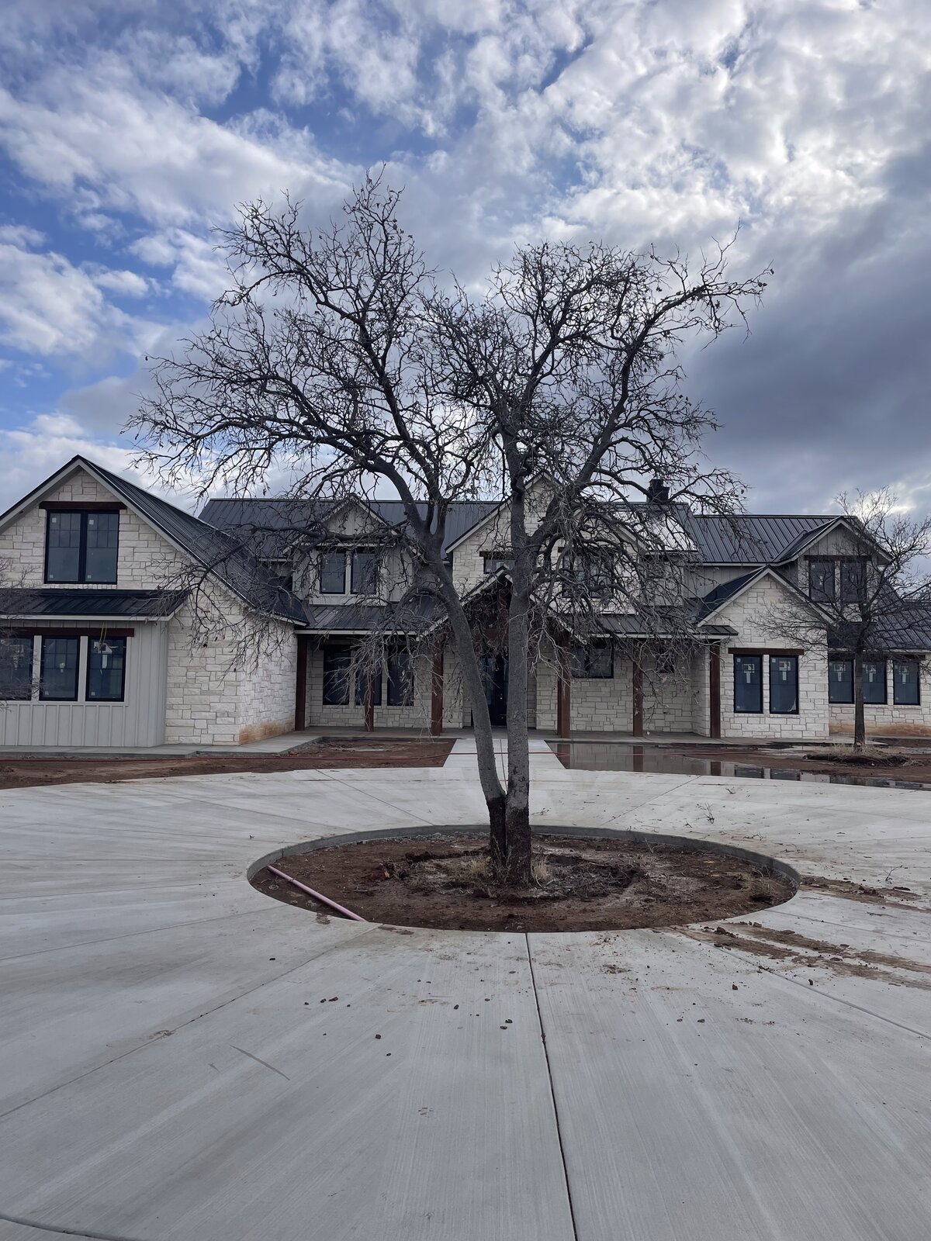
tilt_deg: +5.0
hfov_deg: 53.1
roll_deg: -1.4
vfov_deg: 67.3
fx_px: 932
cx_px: 466
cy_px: 620
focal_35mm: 26
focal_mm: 4.2
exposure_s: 1/3861
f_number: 1.6
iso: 32
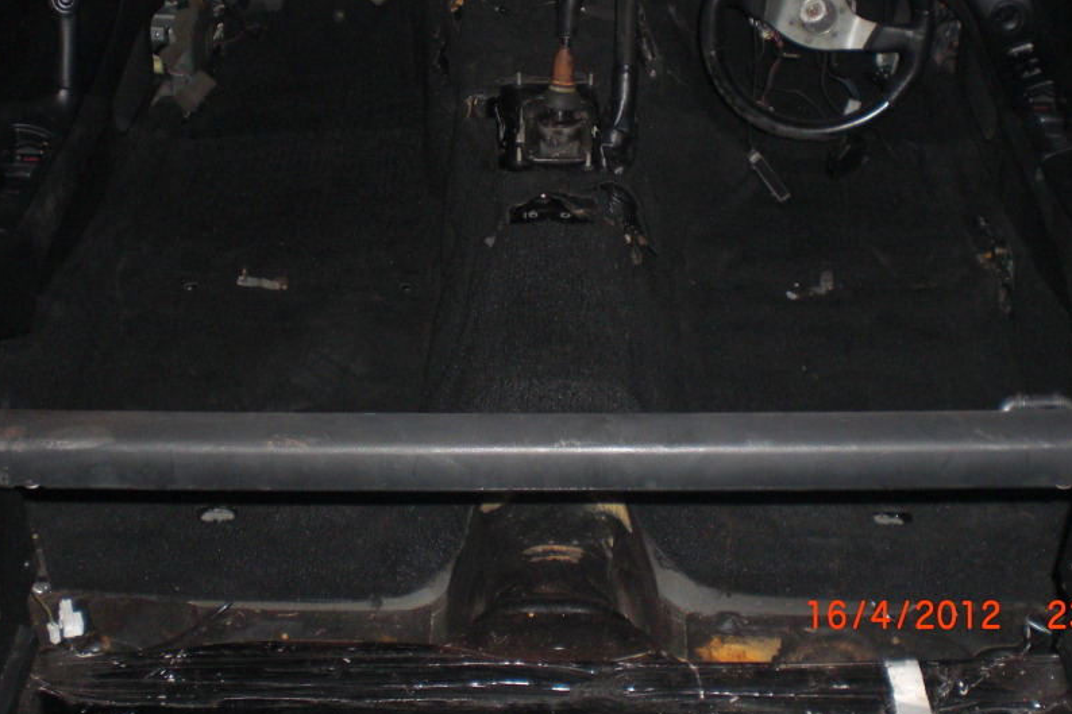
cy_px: 204
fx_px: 1518
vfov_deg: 26.2
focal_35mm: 51
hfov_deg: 38.9
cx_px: 548
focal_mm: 6.3
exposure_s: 1/60
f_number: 3.1
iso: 200
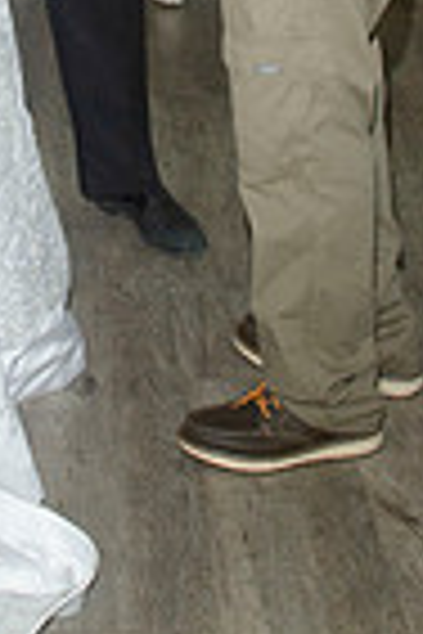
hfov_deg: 11.8
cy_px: -198
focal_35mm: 115
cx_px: 18
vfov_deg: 16.8
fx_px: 2027
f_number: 5.6
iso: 400
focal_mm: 24
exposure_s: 1/250
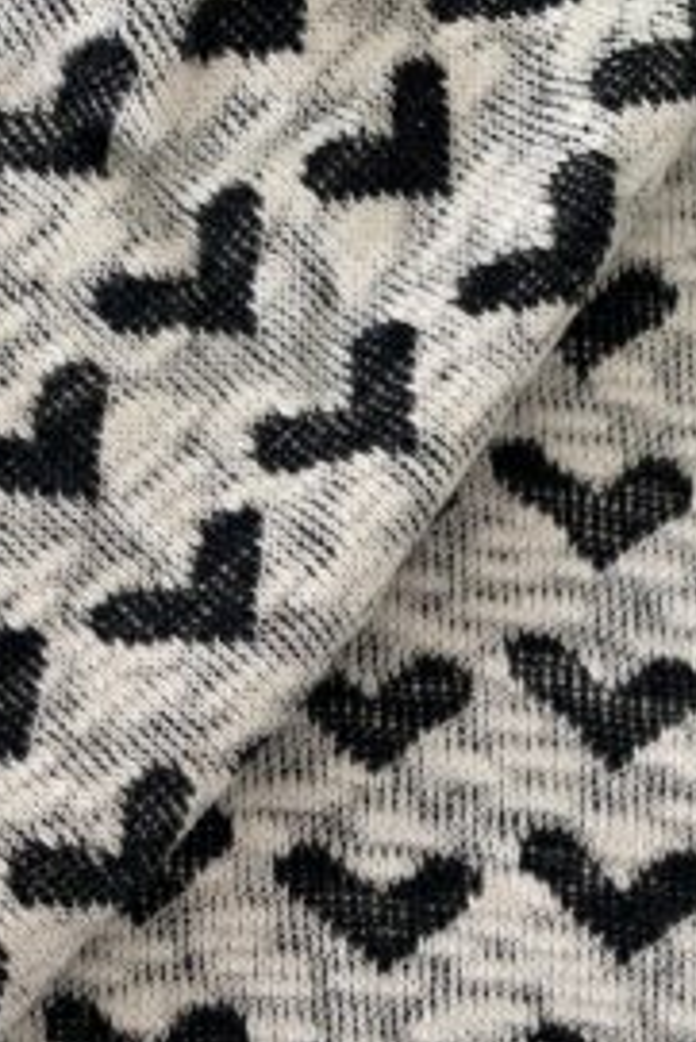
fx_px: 1477
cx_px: 185
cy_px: 896
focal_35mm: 51
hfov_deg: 26.2
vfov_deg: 36.9
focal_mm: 4.25
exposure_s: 1/121
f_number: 1.8
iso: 80
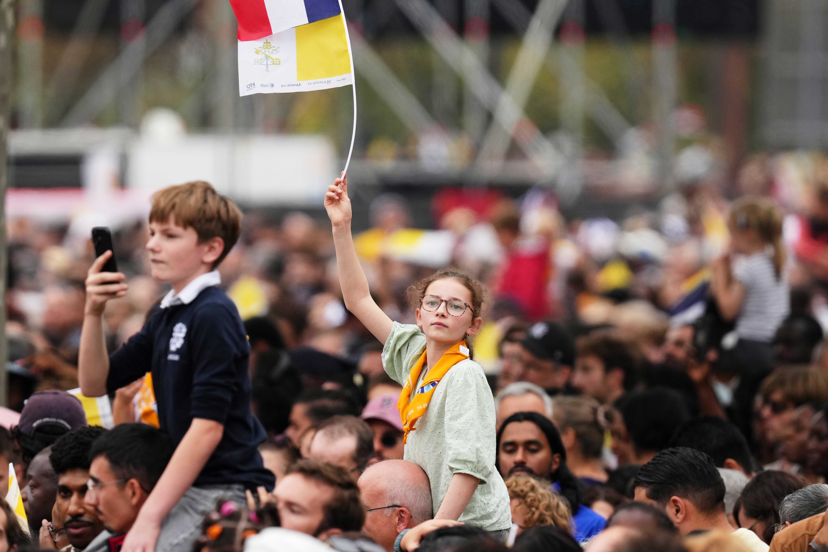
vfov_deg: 2.5
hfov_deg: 3.8
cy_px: 307
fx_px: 12580
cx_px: 351
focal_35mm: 547
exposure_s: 1/2000
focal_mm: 400
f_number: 4
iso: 640
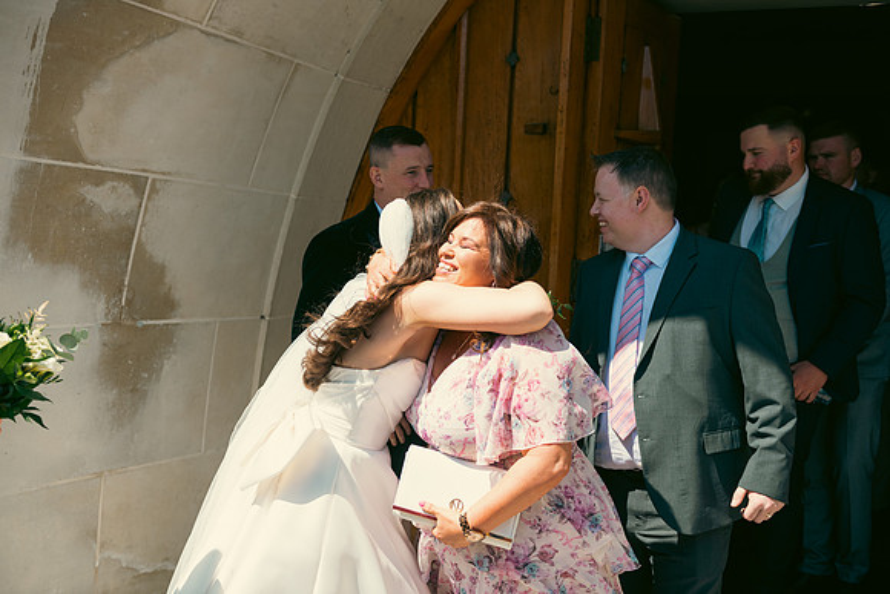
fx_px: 989
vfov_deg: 33.4
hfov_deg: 48.4
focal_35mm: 40
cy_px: 297
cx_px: 445
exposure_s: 1/800
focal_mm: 40
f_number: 3.5
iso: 100
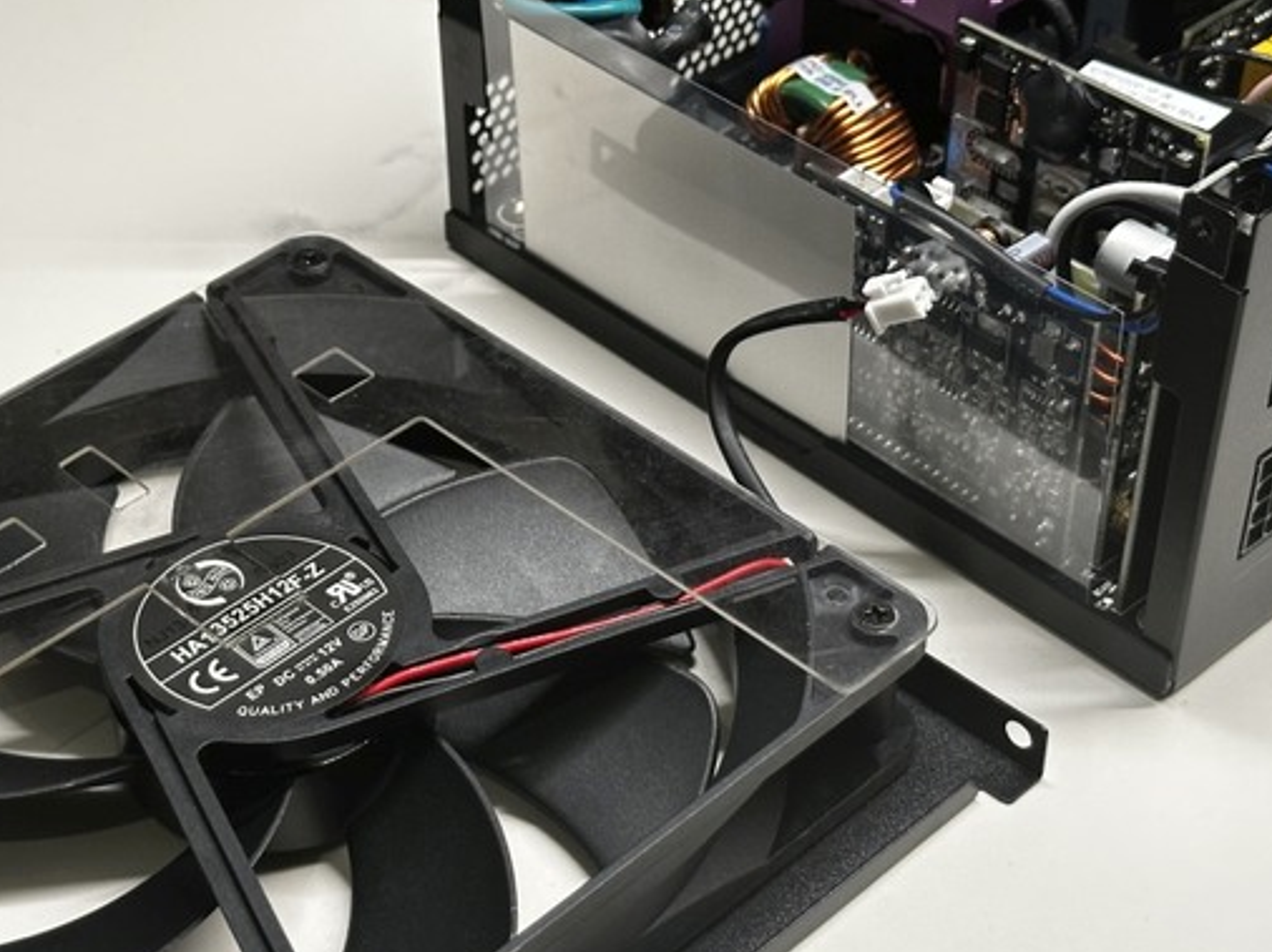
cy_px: 516
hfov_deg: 26.3
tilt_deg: -40.8
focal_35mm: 74
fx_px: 2718
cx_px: 520
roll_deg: +1.8
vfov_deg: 19.9
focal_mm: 6.86
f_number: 1.78
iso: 100
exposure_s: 1/60
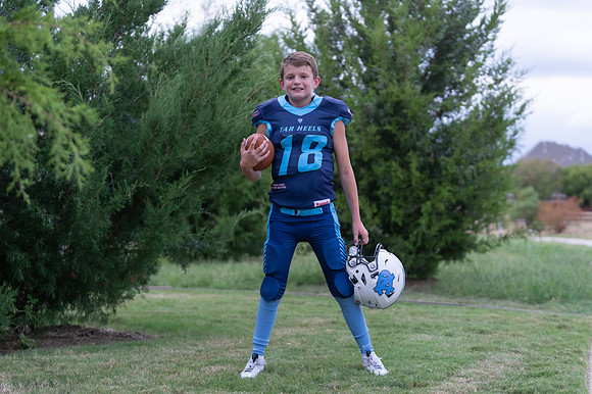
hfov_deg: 26.3
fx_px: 1265
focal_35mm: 77
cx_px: 310
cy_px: 210
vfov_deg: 17.7
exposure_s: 1/320
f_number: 2.8
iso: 500
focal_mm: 70
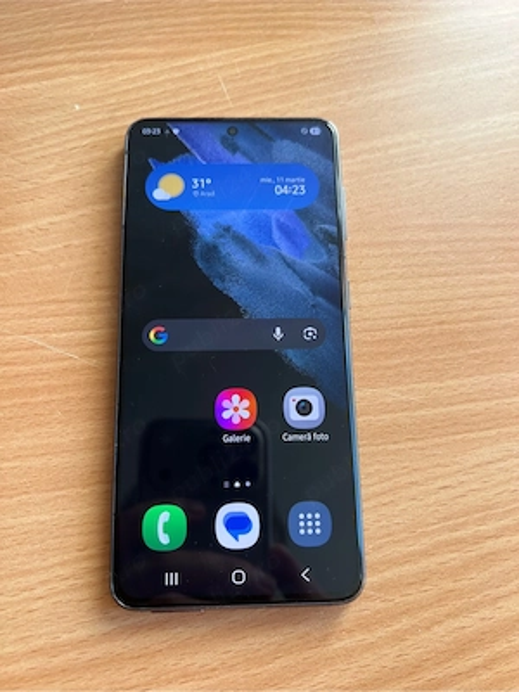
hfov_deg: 53.1
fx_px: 520
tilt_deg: -76.5
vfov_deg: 67.3
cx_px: 260
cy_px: 346
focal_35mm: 26
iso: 50
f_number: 1.5
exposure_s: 1/121
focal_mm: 5.7
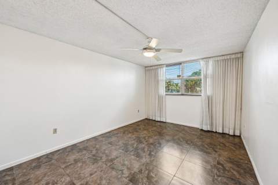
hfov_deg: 104.3
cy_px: 92
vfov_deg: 81.1
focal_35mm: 14
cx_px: 139
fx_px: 108
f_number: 8
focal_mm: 14
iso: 3200
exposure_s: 1/100
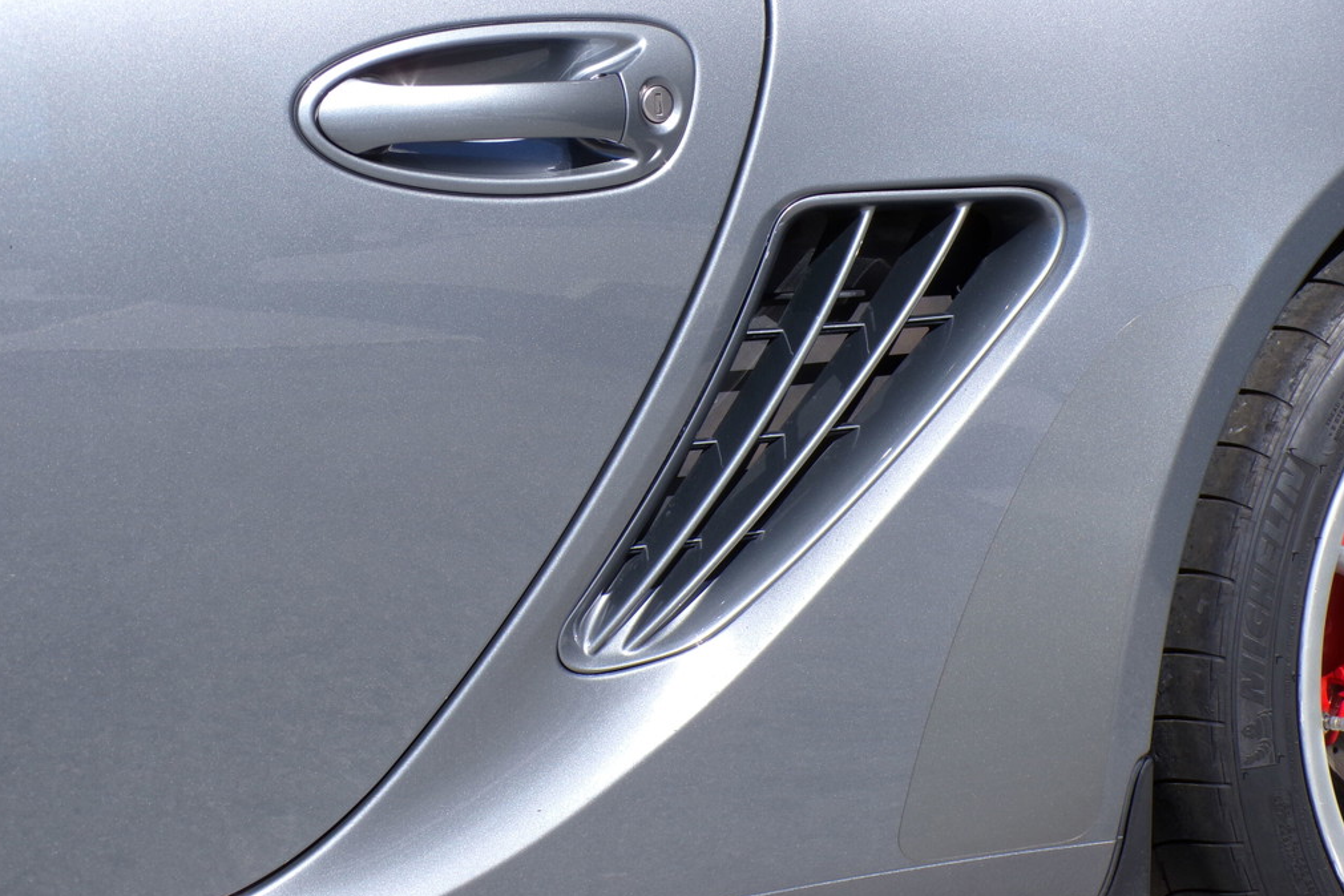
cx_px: 666
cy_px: 412
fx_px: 2202
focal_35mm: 59
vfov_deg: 23.0
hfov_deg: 33.9
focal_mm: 10.1
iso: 100
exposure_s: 1/400
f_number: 5.5
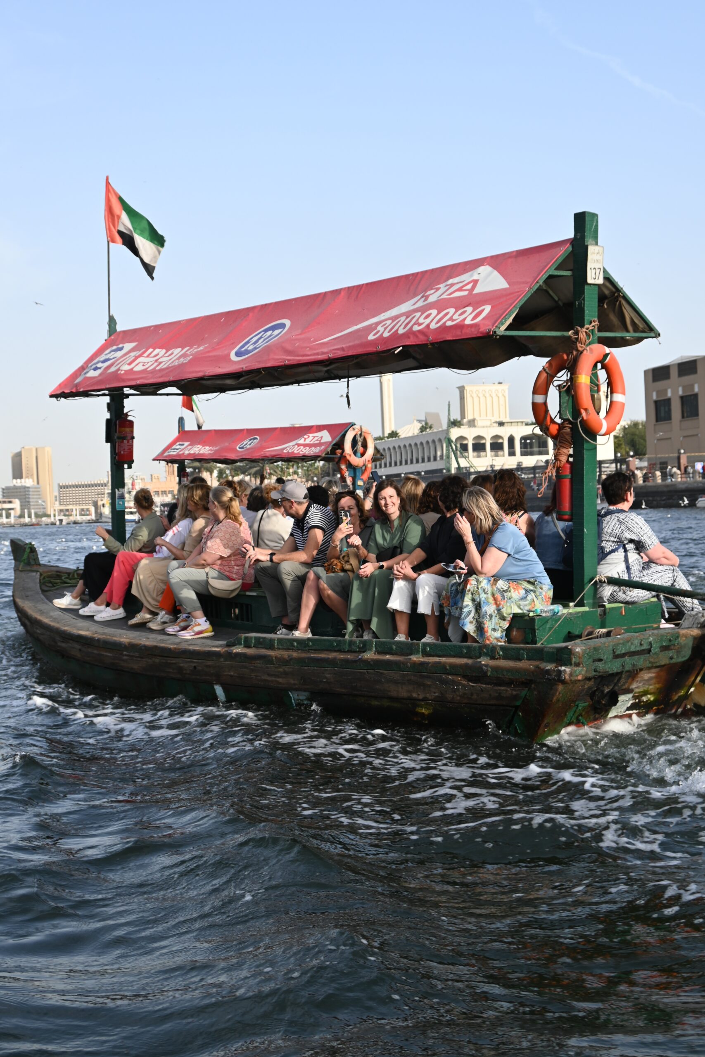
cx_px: 352
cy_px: 528
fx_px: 1344
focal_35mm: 46
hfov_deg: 29.4
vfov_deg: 43.0
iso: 100
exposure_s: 1/320
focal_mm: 30.5
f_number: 6.3
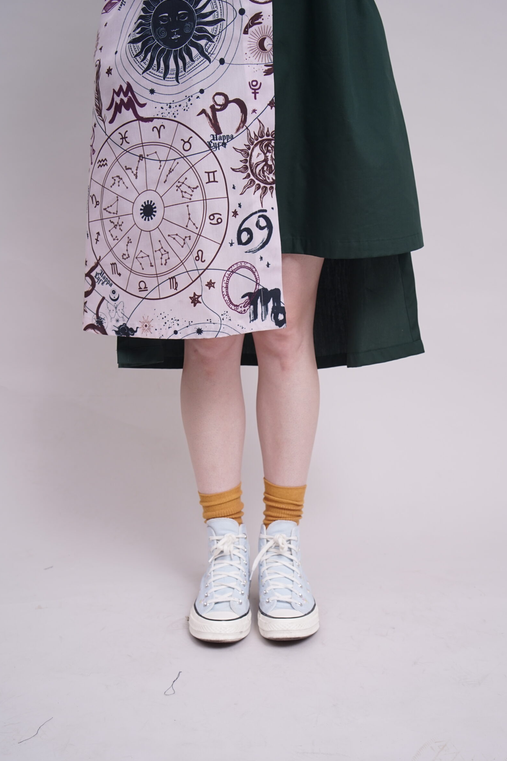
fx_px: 803
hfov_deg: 35.1
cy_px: 408
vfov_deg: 50.7
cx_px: 261
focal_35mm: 38
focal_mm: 35
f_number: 6.3
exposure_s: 1/100
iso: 400
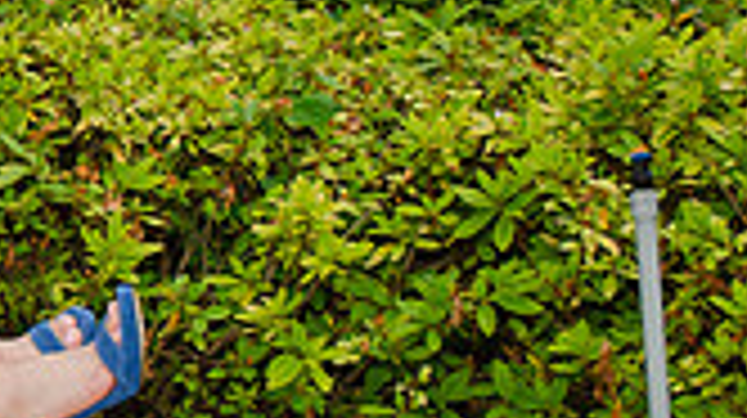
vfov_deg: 8.2
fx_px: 2929
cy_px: 162
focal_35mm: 148
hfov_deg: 13.5
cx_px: -459
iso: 100
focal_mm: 27
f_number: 6.3
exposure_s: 1/250
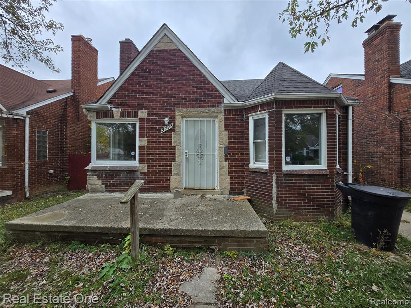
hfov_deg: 106.2
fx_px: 154
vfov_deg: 89.9
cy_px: 154
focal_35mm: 13
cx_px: 206
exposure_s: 1/212
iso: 25
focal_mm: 1.7
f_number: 2.2
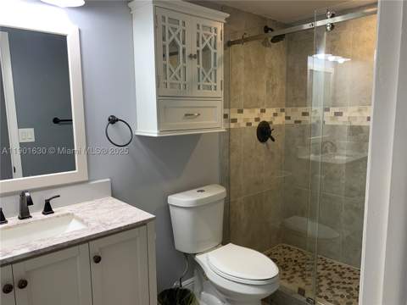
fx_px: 306
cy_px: 152
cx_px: 204
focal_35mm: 26
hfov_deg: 67.3
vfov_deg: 53.1
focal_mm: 4.25
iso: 50
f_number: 1.8
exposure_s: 1/60
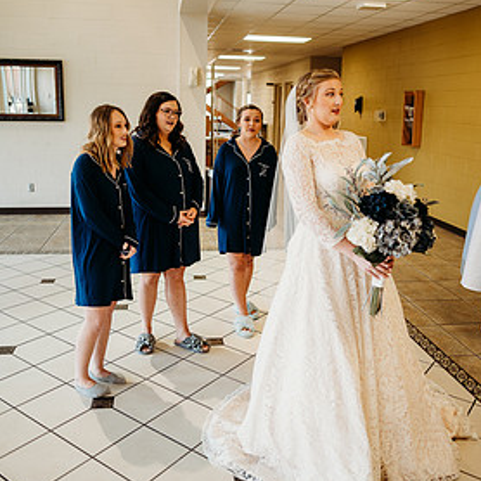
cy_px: 185
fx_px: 519
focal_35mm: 33
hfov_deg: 49.7
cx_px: 246
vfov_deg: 49.3
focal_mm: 24
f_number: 1.8
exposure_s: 1/160
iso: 400
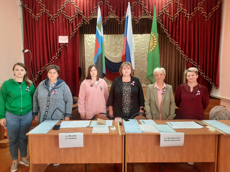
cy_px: 86
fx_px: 166
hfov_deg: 69.4
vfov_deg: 54.9
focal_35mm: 25
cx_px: 115
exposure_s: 1/50
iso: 200
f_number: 2
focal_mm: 4.6
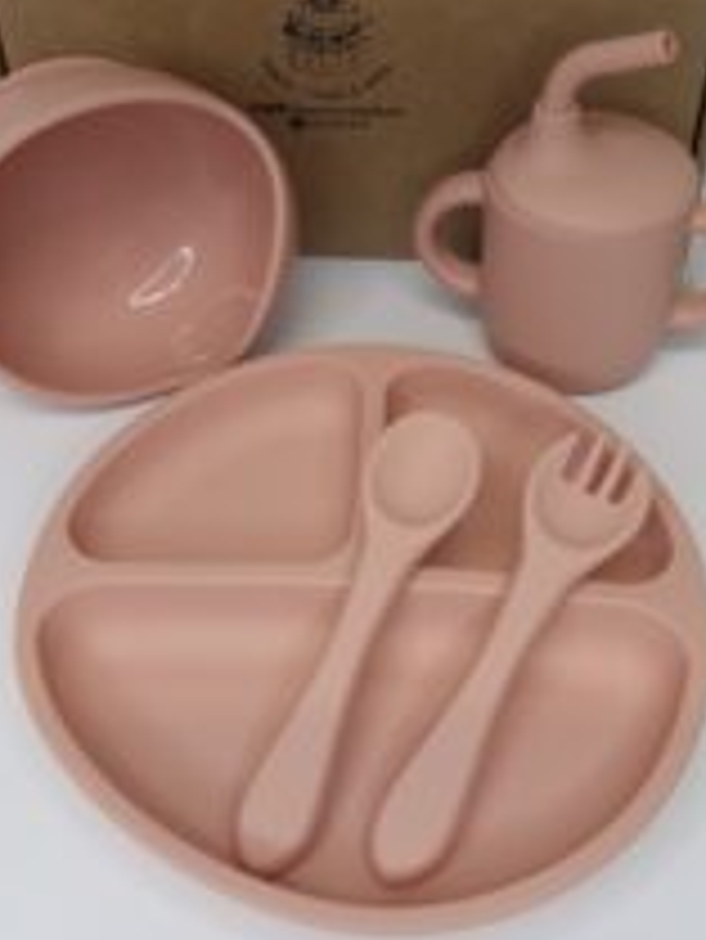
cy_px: 355
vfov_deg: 42.6
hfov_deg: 32.9
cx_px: 342
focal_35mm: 44
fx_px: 1195
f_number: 1.8
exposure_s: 1/45
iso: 50
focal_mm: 5.54
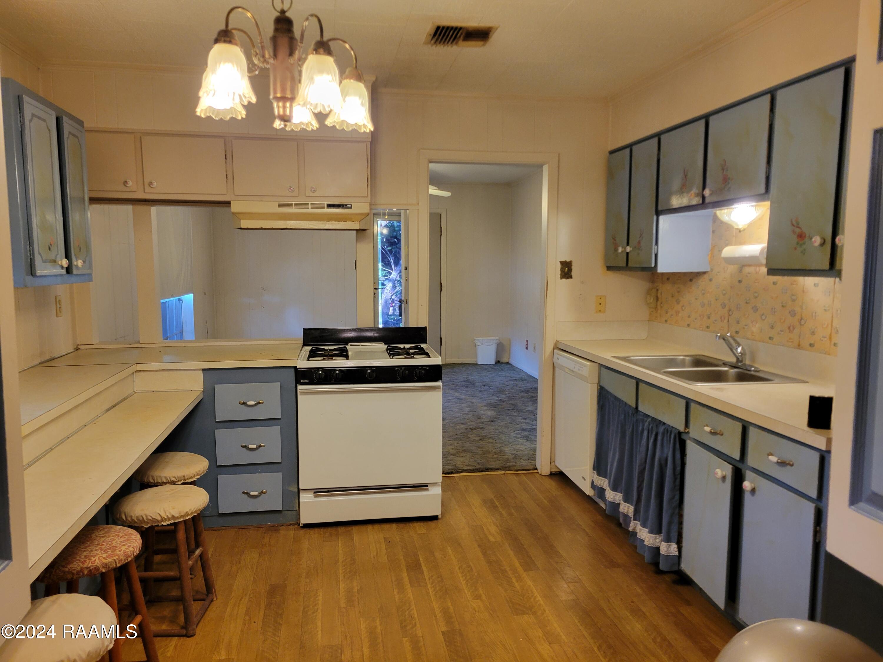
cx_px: 442
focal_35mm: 26
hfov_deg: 67.3
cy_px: 331
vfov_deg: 53.1
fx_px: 663
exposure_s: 1/40
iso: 200
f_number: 1.8
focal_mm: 5.4
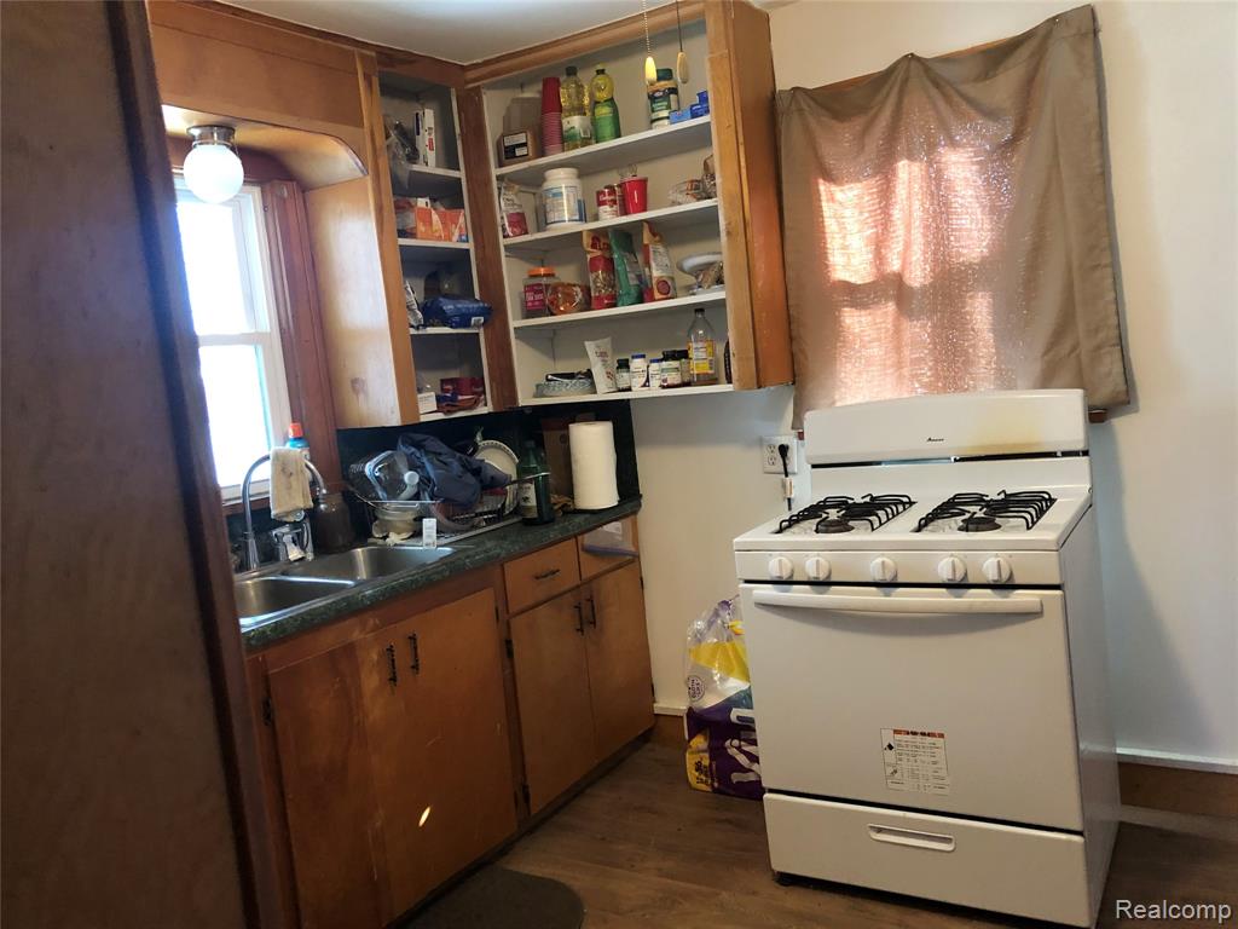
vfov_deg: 49.7
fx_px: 1001
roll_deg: +6.9
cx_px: 619
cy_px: 464
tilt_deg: -5.9
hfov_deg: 63.4
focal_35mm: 28
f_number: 1.8
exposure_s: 1/15
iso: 100
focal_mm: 4
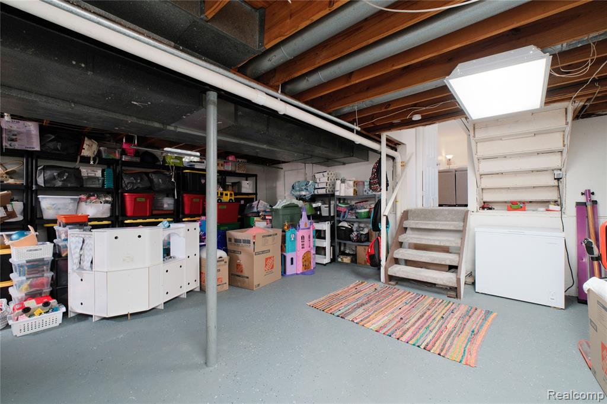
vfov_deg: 77.3
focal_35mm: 15
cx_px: 304
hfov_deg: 100.4
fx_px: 253
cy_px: 202
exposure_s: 1/250
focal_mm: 10
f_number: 6.4
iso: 500
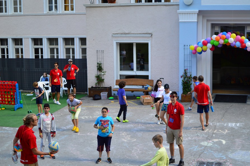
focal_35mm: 61
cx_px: 143
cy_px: 85
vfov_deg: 22.4
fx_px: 420
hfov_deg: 33.1
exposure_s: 1/800
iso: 100
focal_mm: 35
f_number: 1.8
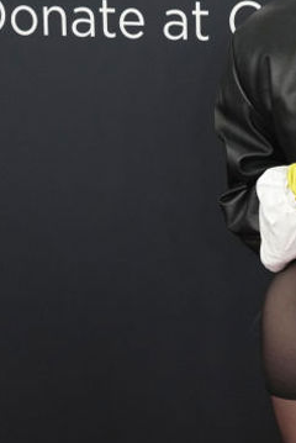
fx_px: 1736
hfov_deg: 9.5
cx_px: 405
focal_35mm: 141
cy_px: 366
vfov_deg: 14.4
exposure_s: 1/320
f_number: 6.3
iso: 2000
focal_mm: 49
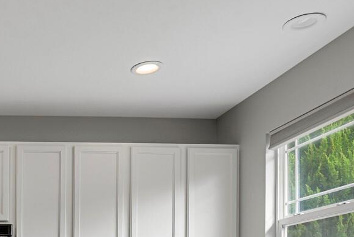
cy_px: 305
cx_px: -55
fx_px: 462
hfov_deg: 34.7
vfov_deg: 25.0
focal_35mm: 47
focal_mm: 17
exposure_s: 1/20
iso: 2000
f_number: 8
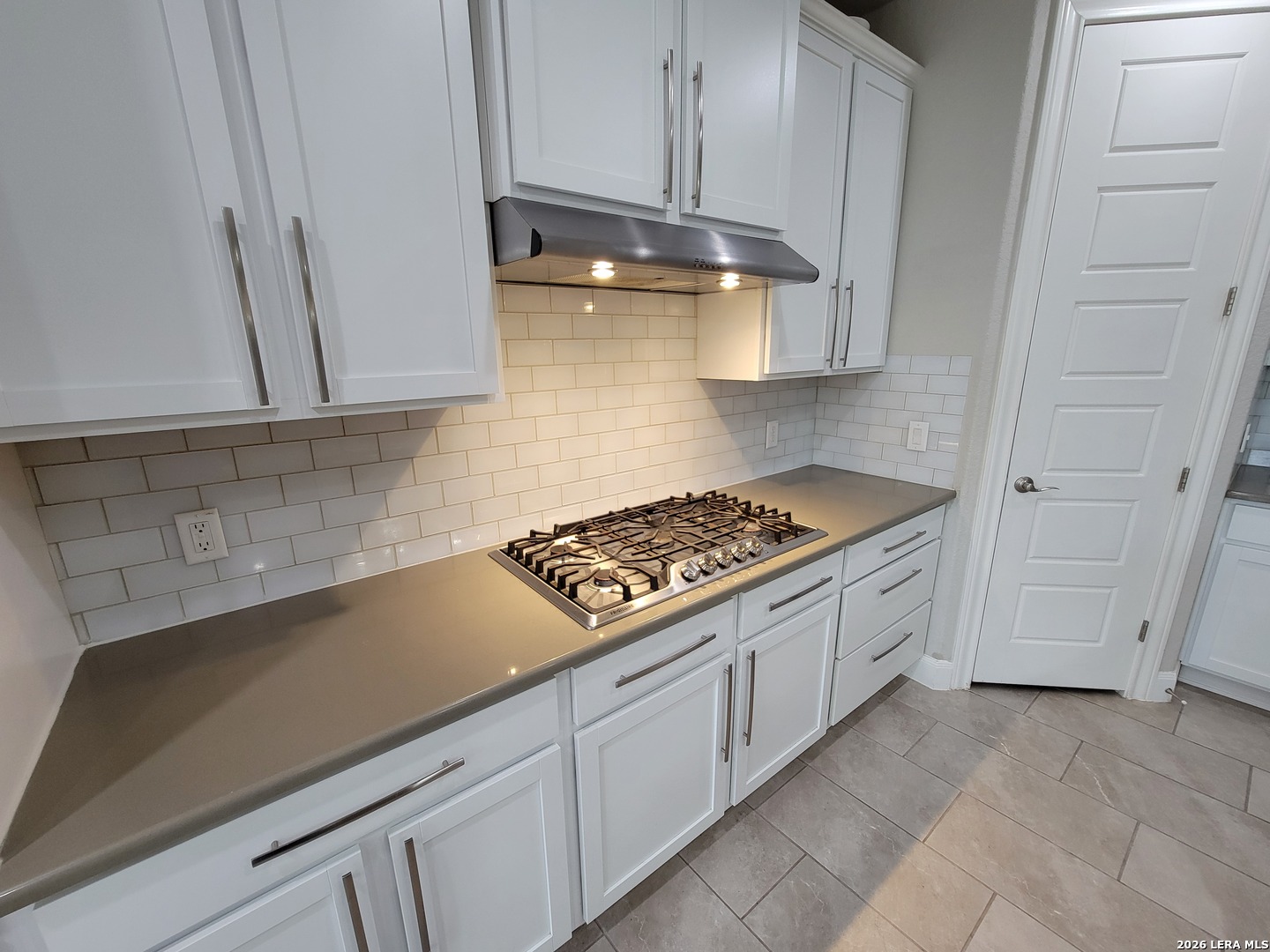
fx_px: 477
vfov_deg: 89.9
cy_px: 476
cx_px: 635
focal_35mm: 13
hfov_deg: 106.2
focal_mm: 2.2
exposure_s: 1/60
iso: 160
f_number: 2.2
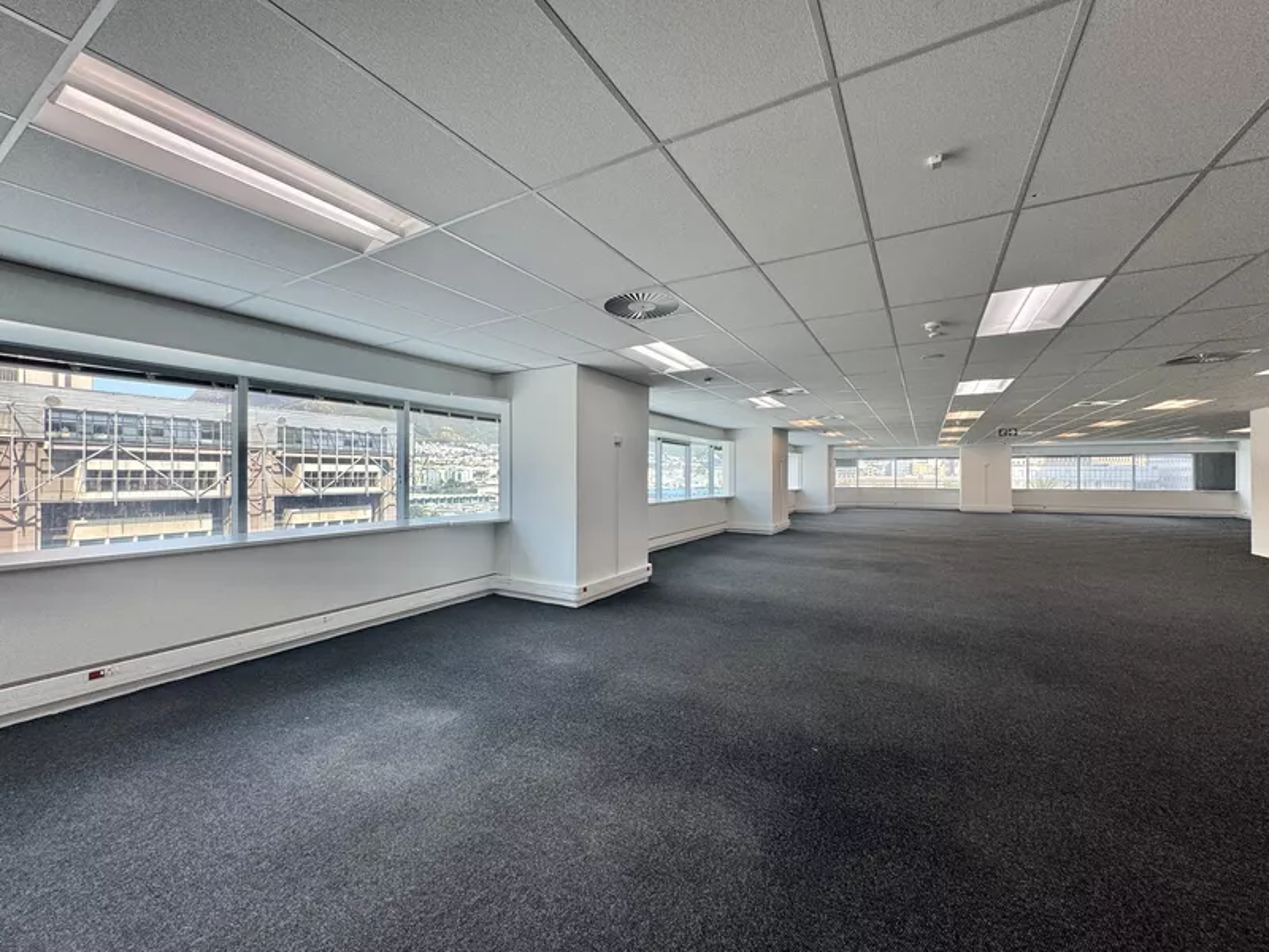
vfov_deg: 85.7
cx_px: 634
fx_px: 513
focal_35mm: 14
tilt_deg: +0.8
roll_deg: +0.3
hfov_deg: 102.1
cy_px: 476
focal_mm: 2.22
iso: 64
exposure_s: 1/99
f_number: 2.2
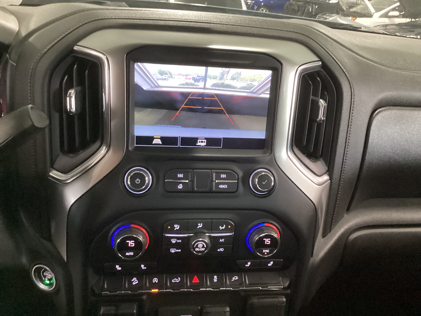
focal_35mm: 31
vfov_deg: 45.4
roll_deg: -5.9
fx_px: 377
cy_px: 158
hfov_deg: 58.4
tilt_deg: -26.3
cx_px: 210
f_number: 2.4
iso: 640
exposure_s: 1/25
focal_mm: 3.3
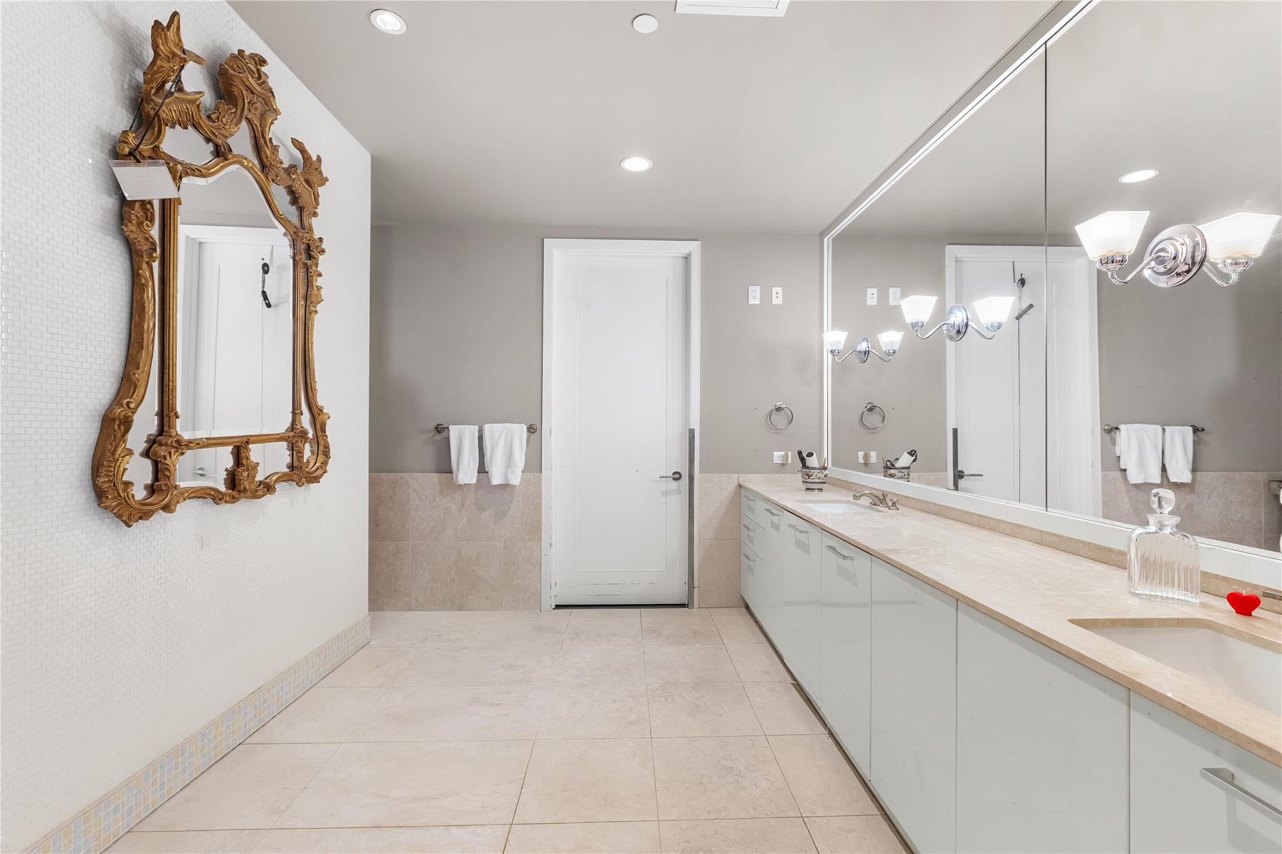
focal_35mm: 15
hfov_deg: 98.9
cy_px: 427
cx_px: 641
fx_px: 548
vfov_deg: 75.8
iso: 400
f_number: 6.3
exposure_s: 1/4
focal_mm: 15.4
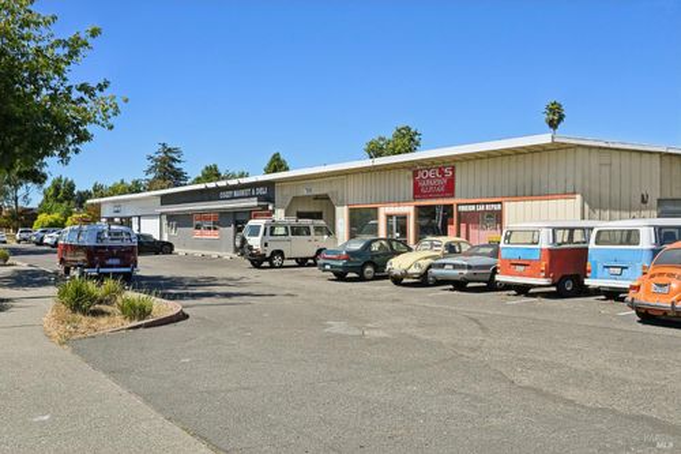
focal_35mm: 34
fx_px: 652
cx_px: 340
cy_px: 227
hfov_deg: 55.1
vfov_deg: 38.3
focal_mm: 34.5
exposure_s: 1/2500
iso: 1600
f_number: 11
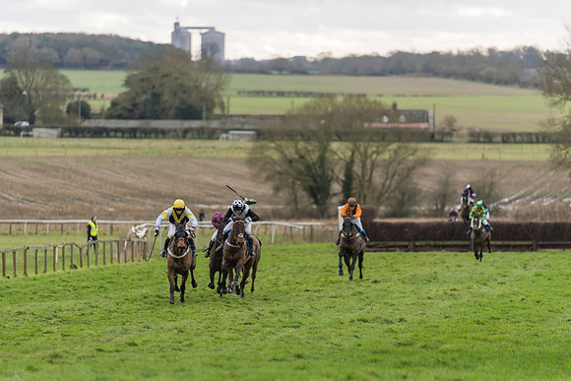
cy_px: 195
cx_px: 246
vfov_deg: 5.2
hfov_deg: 7.9
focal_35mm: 262
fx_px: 4155
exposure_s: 1/1000
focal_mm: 200
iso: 400
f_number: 2.8
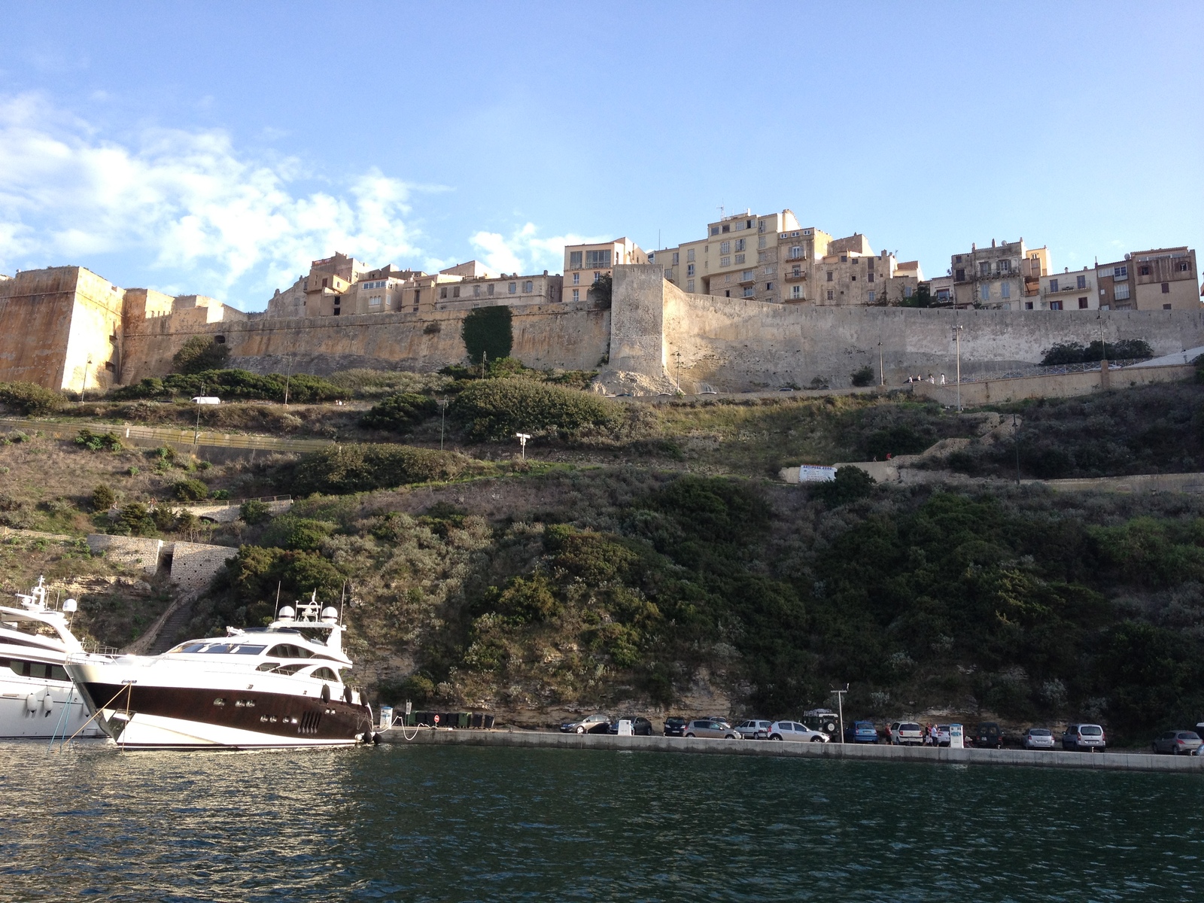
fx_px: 1217
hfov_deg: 52.6
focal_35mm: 35
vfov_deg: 40.7
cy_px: 452
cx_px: 602
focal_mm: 4.28
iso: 64
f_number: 2.4
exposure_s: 1/511
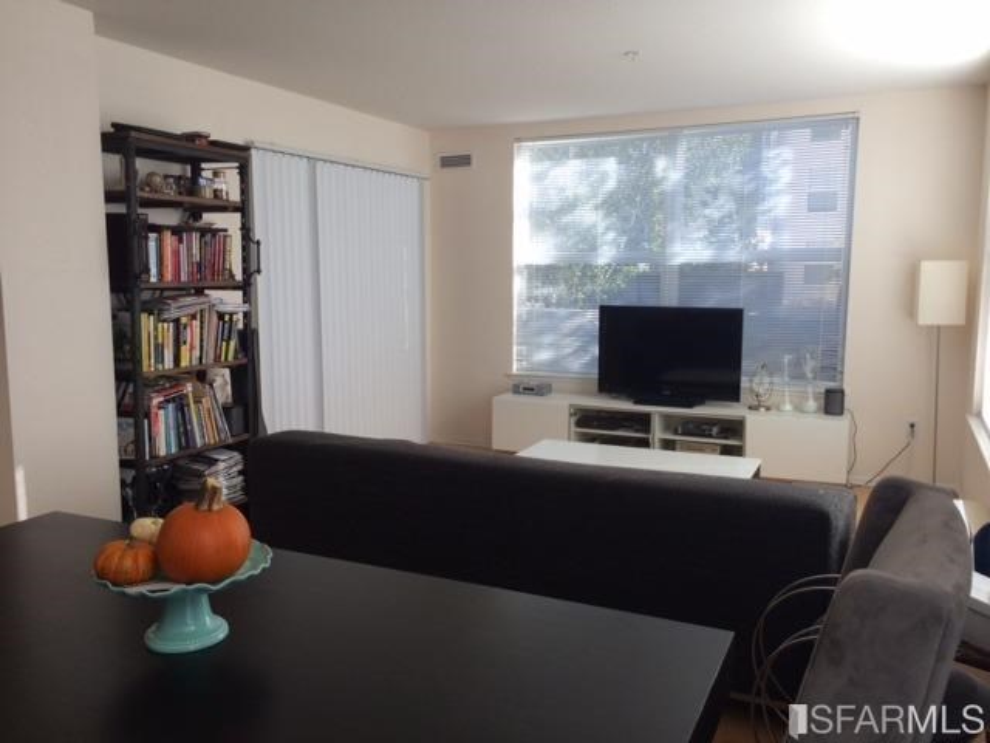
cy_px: 372
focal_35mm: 29
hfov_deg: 61.7
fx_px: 829
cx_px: 495
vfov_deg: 48.2
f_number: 2.2
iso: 40
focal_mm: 4.15
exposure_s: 1/120
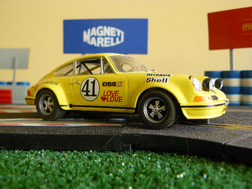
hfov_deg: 50.1
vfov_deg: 38.7
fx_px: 269
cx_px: 127
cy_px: 95
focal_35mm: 37
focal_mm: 6
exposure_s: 1/13
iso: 200
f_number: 2.8
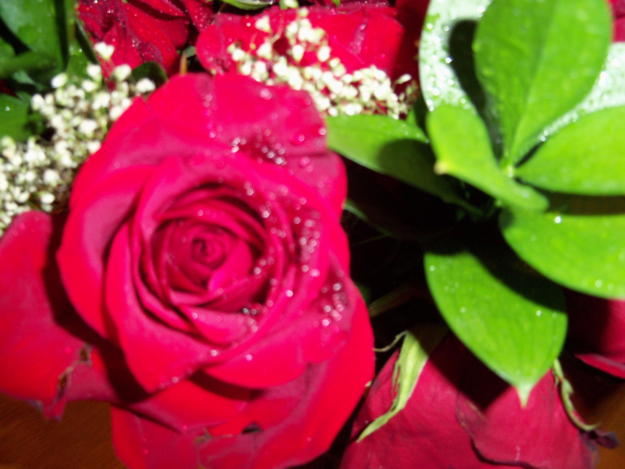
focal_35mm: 35
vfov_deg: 40.7
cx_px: 312
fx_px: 632
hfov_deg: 52.6
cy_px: 234
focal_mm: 6.3
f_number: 3
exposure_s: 1/30
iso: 100
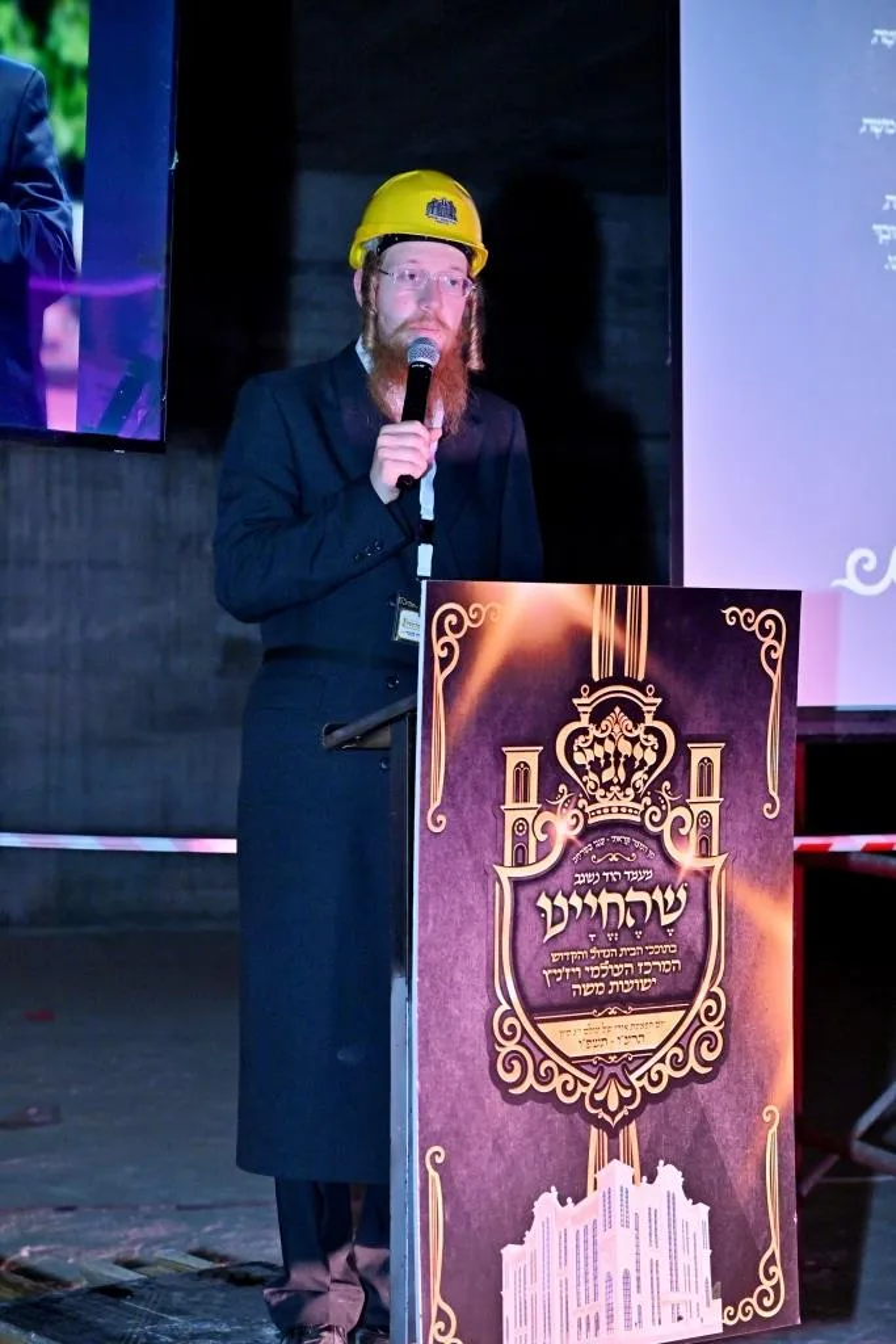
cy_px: 672
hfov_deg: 18.7
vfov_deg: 27.7
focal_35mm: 73
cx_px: 448
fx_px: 2724
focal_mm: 73
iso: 1600
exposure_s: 1/200
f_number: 4
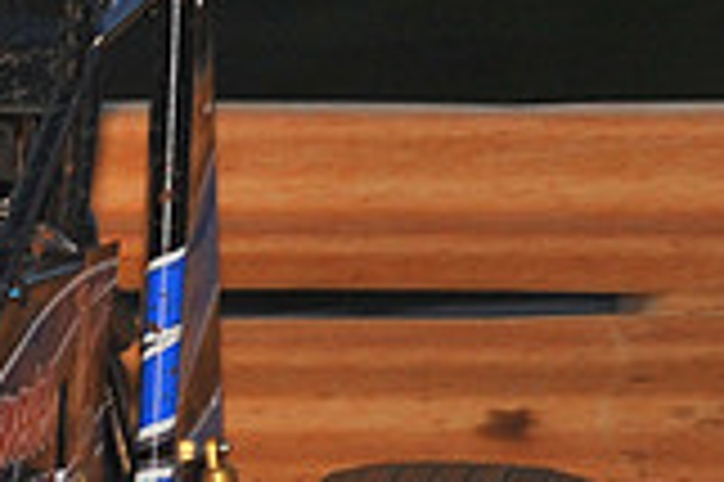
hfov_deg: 4.6
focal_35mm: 451
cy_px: 498
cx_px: -270
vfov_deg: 3.0
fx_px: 9061
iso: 1000
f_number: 8
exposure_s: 1/320
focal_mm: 125
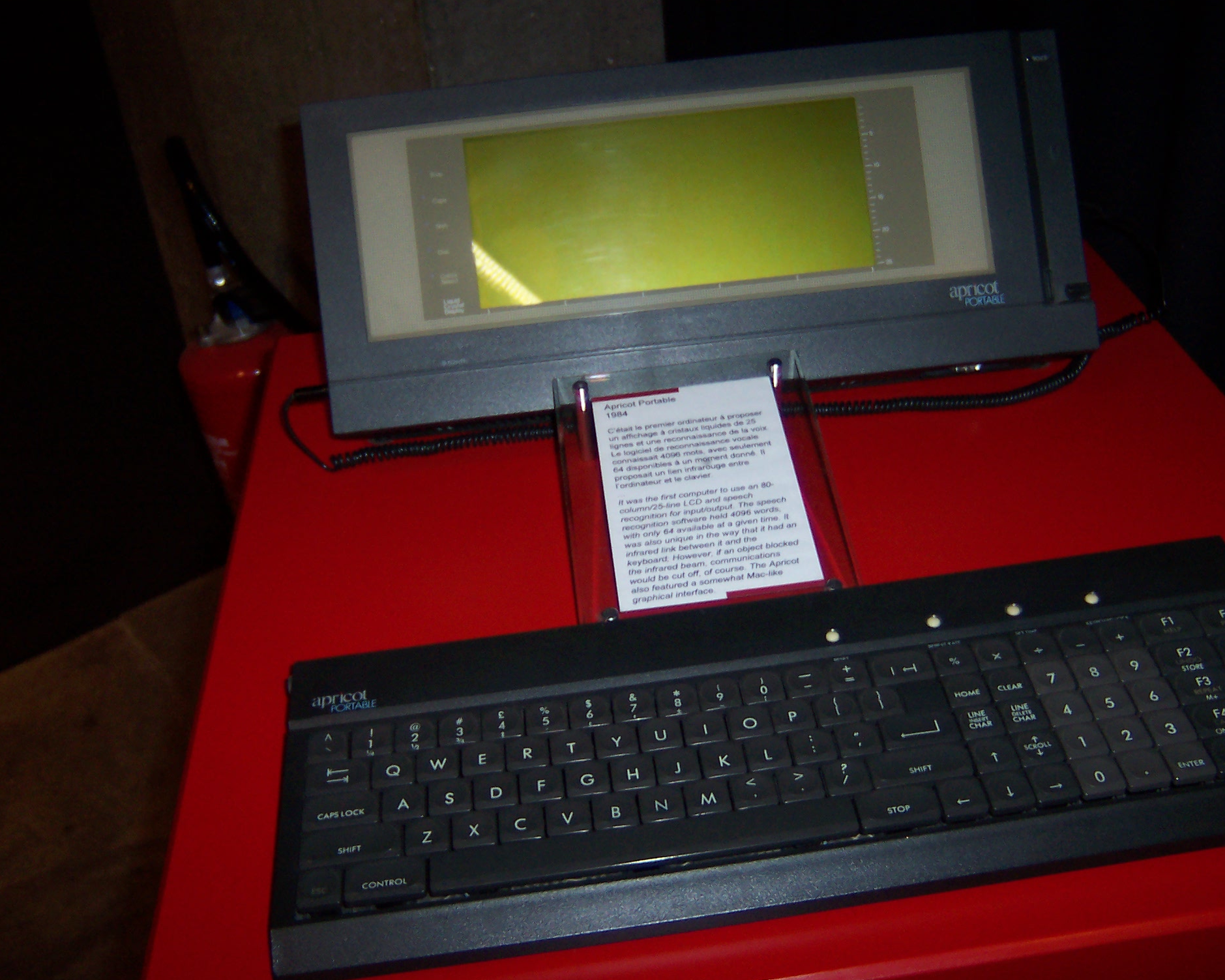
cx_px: 627
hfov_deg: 47.9
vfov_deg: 39.2
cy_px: 487
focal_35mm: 38
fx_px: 1378
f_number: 2.2
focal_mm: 5.6
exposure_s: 1/60
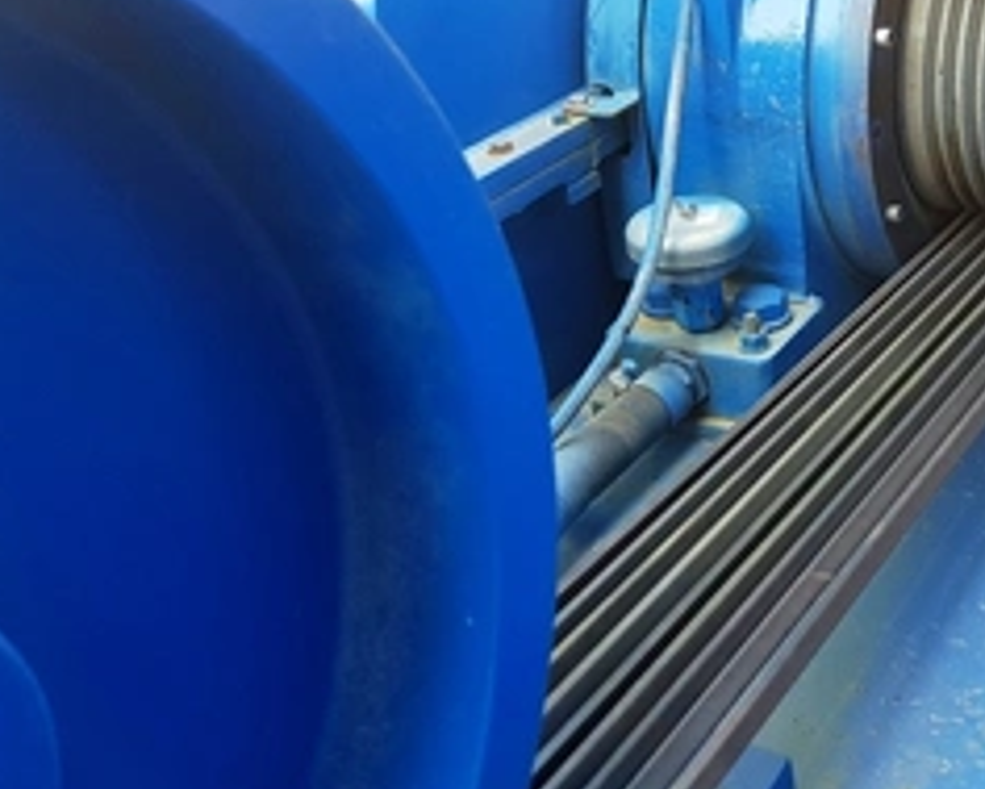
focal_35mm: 43
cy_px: 309
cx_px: 789
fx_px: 1254
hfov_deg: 41.1
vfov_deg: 34.8
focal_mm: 4.2
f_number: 1.7
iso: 64
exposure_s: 1/100
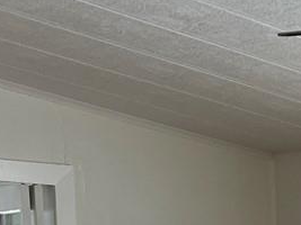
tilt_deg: -12.2
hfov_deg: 11.9
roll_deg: -0.4
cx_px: 497
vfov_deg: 8.5
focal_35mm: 156
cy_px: 579
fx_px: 1356
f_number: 1.5
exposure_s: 1/364
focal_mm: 5.7
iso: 50
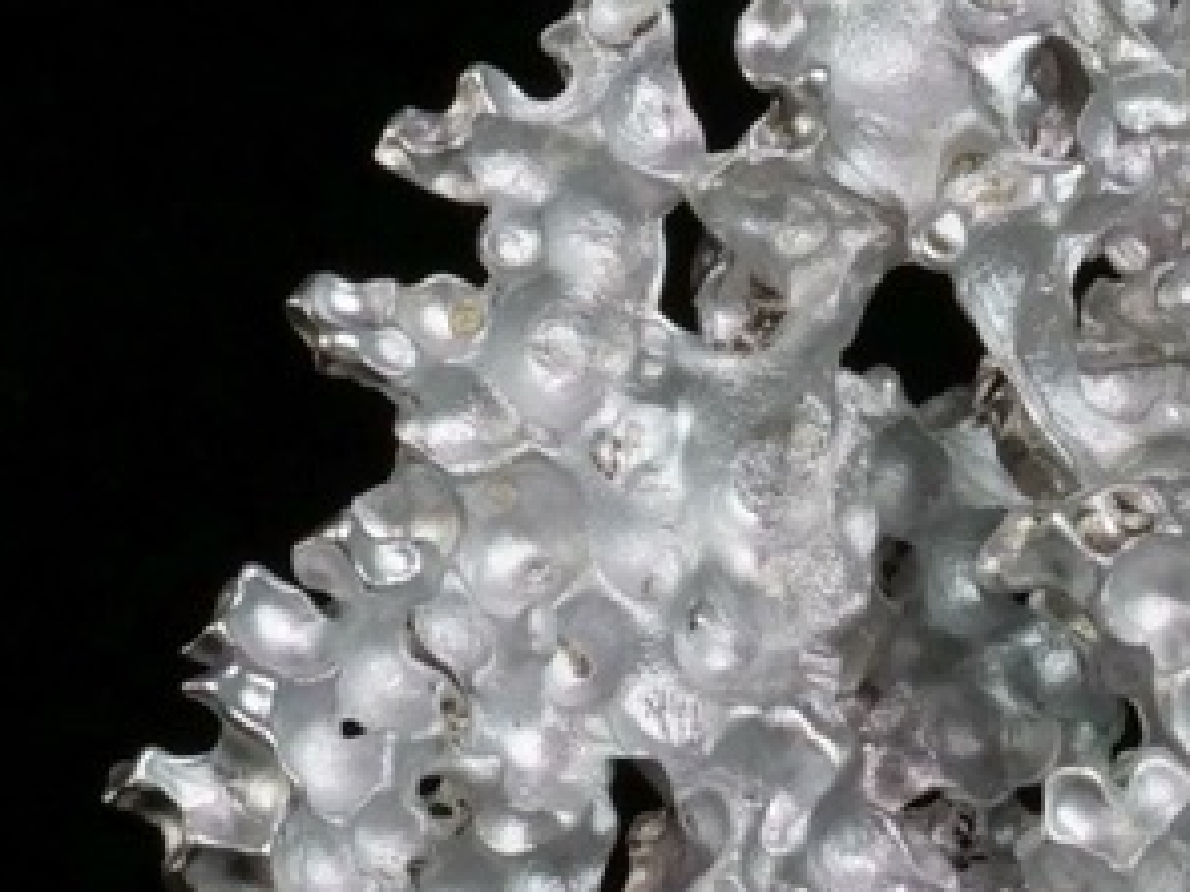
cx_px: 1351
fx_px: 8213
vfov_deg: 6.2
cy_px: 266
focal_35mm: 239
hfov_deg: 8.2
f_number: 11
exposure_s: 1/100
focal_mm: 22
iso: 800
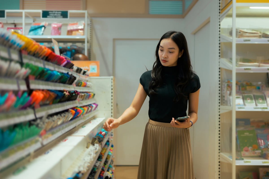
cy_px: 90
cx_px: 134
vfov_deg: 33.4
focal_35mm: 40
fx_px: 299
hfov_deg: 48.5
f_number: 2
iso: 400
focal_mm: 40
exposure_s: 1/500
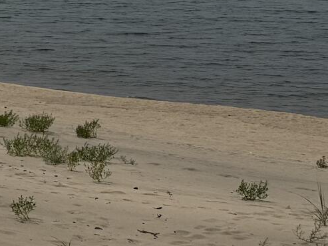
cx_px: -484
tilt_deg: -5.5
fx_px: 1384
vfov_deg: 10.1
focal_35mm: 146
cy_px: 37
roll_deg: +0.0
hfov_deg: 11.1
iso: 64
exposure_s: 1/12346
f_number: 1.78
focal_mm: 6.76
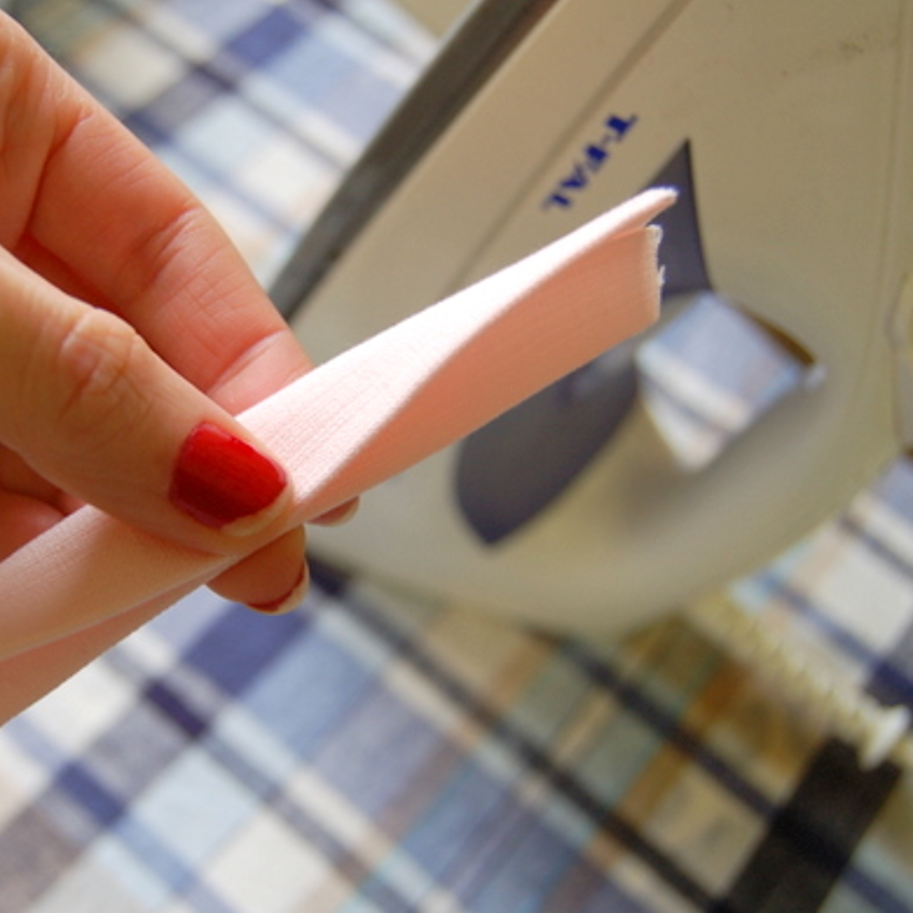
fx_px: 1522
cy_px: 460
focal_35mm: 51
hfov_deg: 33.0
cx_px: 272
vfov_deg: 33.4
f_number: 4.5
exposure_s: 1/80
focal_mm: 26
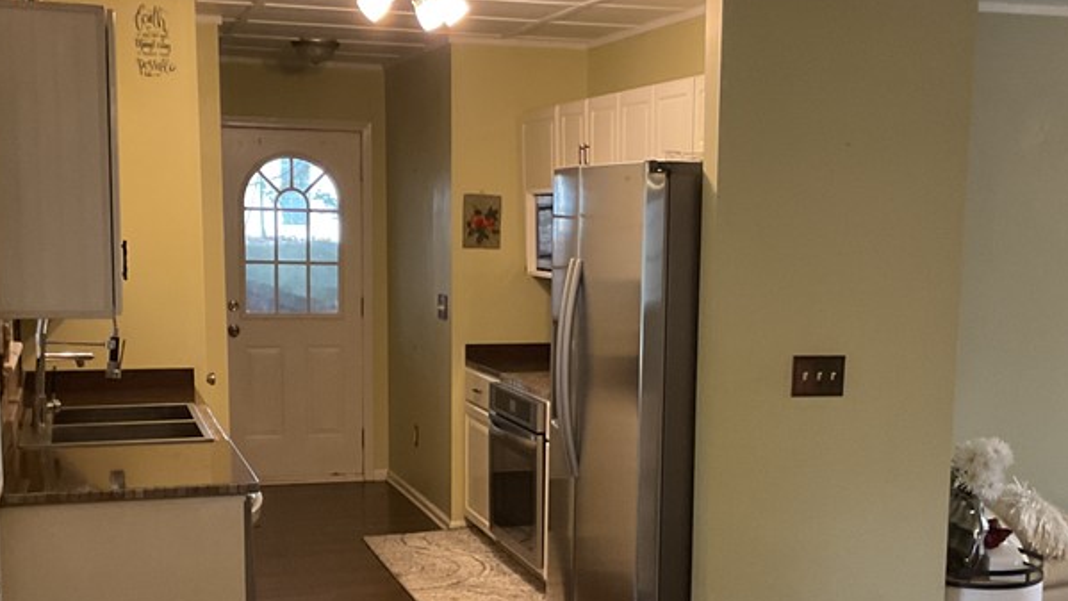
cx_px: 551
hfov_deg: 38.5
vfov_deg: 22.1
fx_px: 1529
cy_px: 440
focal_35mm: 54
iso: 250
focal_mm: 3
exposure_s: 1/60
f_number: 1.8
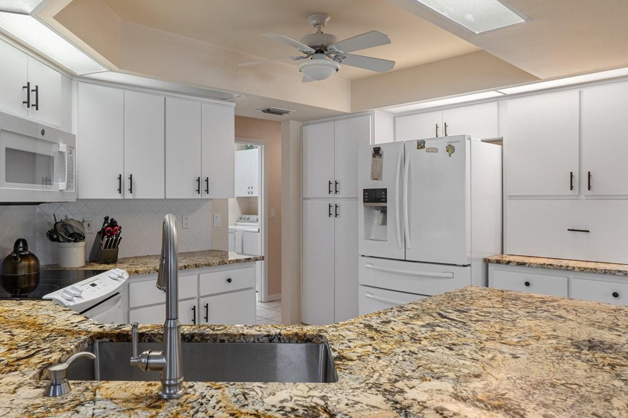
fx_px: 447
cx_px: 279
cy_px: 205
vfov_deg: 50.1
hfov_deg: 69.9
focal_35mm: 26
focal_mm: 13
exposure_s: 1/10
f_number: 8
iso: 320
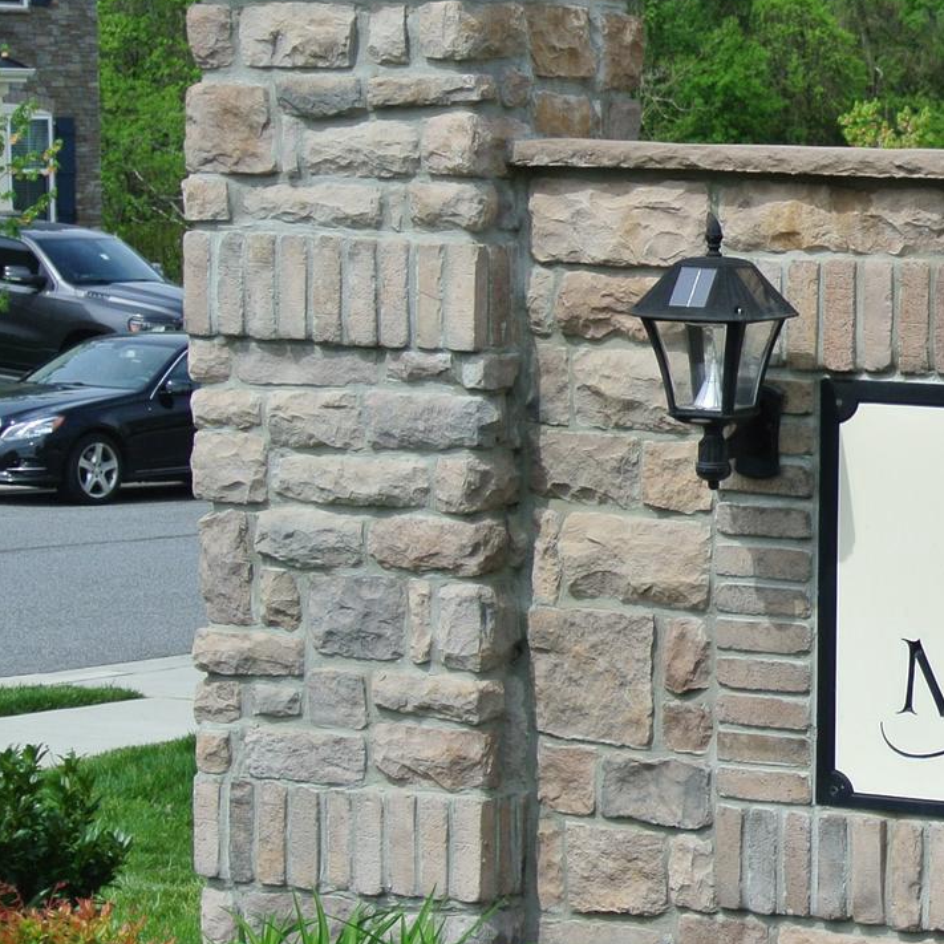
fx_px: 3857
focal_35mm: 125
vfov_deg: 13.9
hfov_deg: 13.3
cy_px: 698
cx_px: 1312
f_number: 4.8
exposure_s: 1/640
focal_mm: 18.9
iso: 100
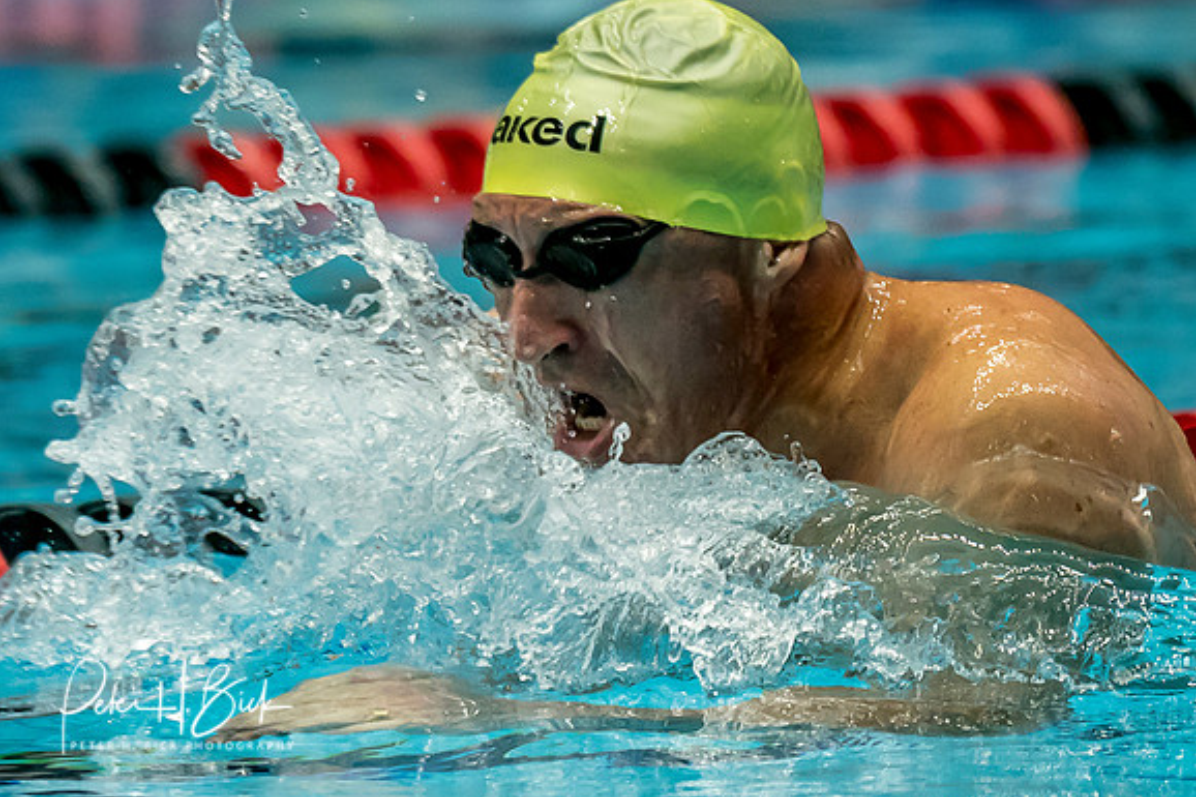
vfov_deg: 1.6
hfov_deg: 2.4
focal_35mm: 846
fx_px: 28096
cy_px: 531
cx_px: 689
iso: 2000
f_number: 2.8
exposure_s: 1/800
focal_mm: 200
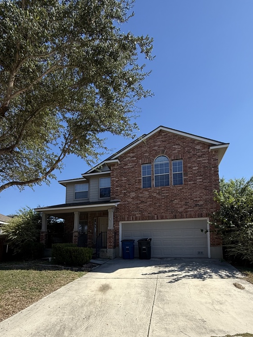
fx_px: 195
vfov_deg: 78.2
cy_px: 234
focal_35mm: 20
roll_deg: -2.0
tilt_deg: +5.9
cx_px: 118
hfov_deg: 65.9
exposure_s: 1/1961
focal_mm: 2.22
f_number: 2.2
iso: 50
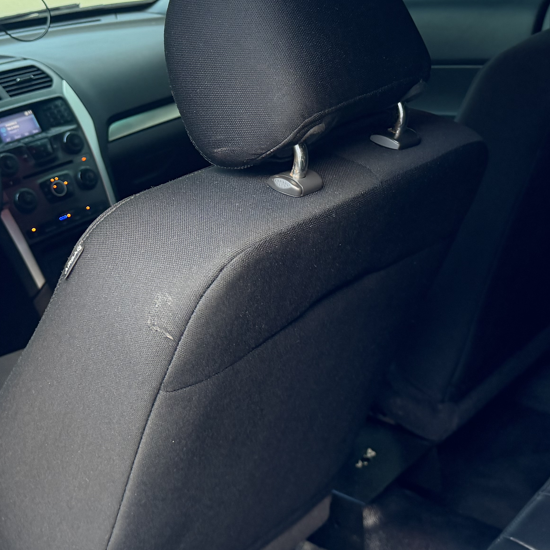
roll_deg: +6.1
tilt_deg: -15.4
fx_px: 935
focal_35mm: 52
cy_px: 124
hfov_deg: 32.7
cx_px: 237
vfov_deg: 32.1
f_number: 1.78
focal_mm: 6.76
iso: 200
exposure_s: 1/85
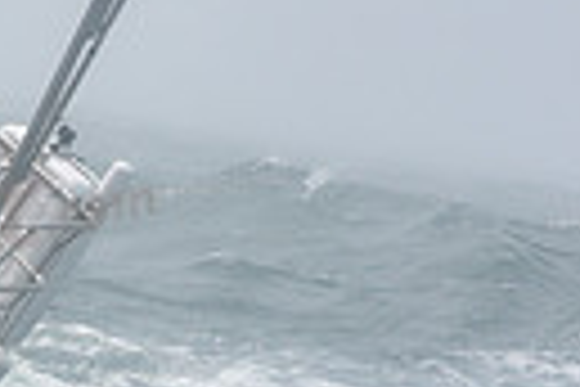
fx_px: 5445
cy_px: 92
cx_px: -706
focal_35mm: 338
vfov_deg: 4.1
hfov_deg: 5.9
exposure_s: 1/800
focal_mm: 75
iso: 320
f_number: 11
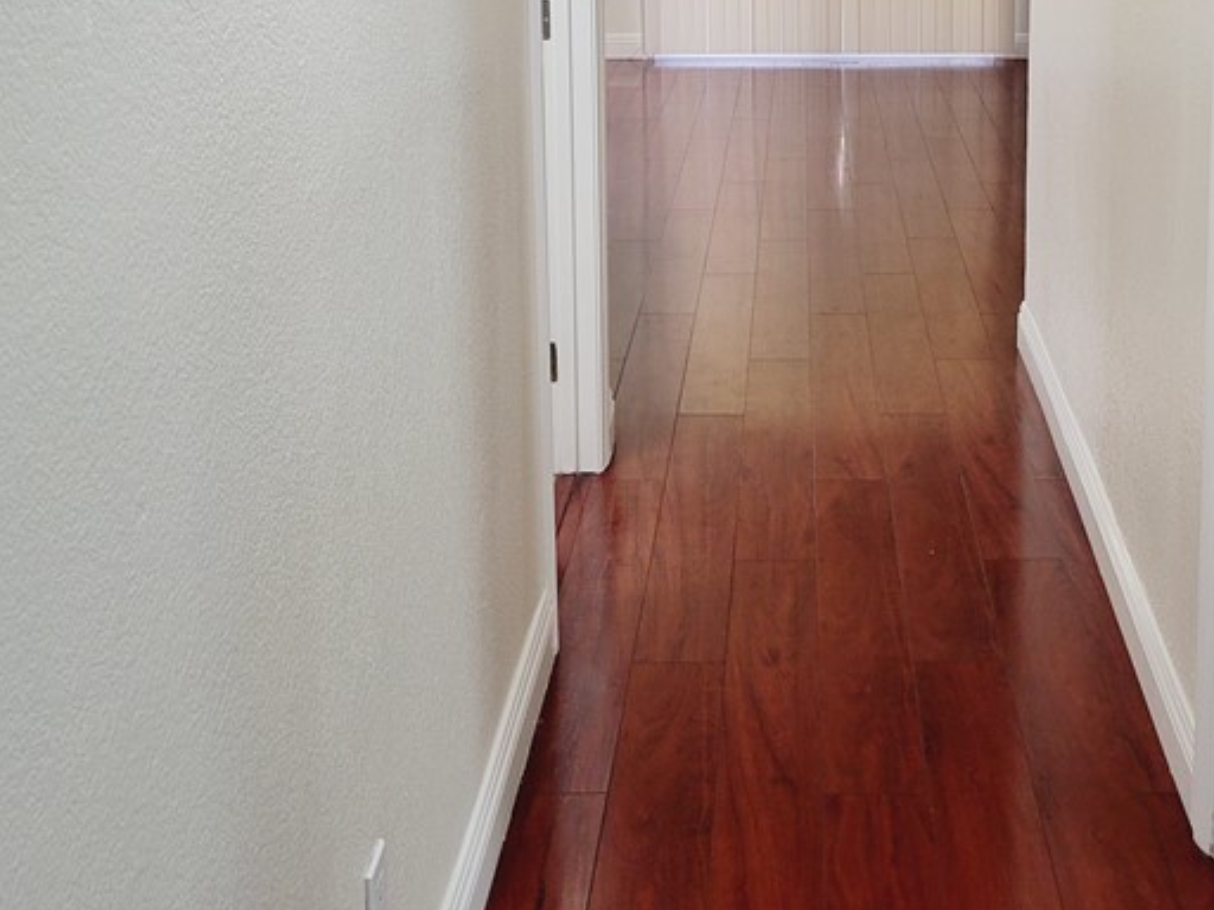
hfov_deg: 36.4
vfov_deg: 26.6
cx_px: 825
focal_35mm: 52
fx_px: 1824
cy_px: 9
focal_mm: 5.4
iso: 200
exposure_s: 1/60
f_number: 1.8
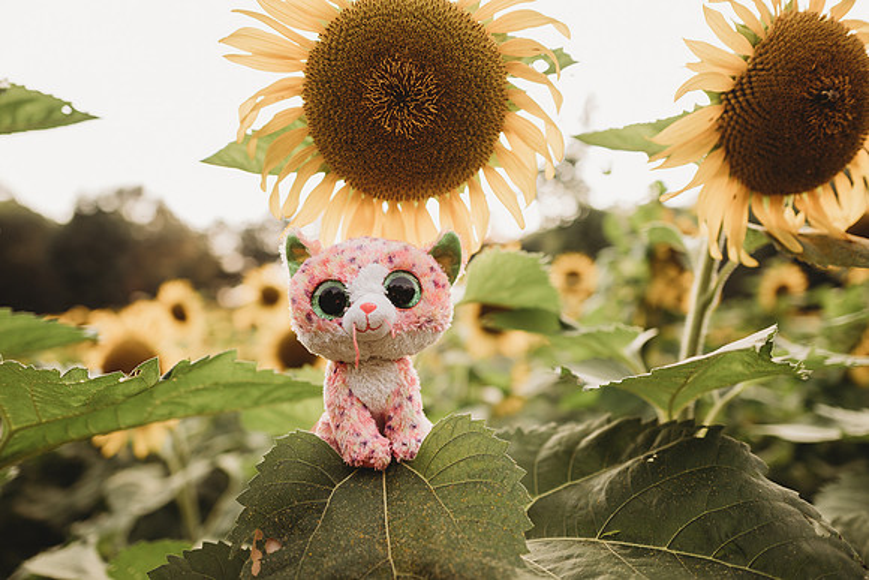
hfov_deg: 73.7
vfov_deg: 53.2
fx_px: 579
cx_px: 434
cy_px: 290
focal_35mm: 24
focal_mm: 24
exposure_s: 1/500
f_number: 2.2
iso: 125
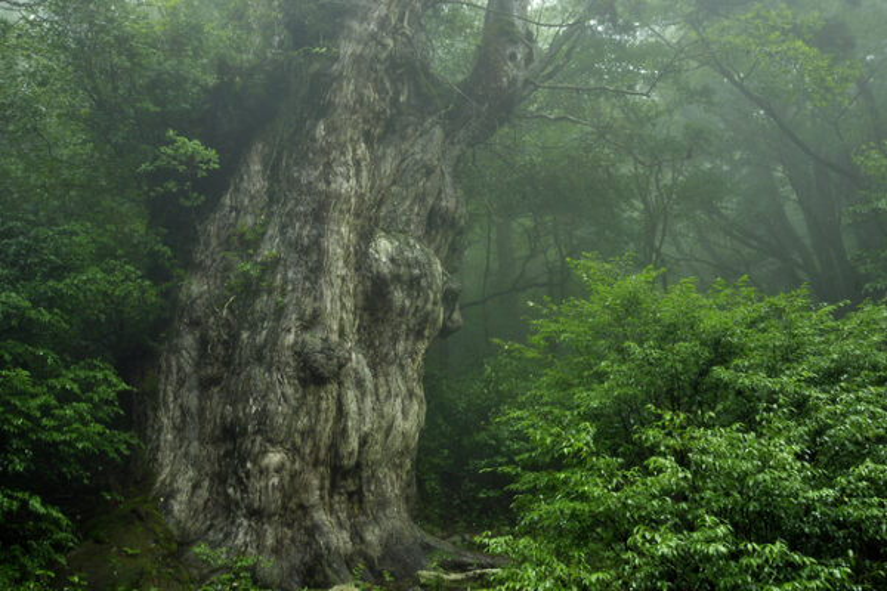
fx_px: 887
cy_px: 296
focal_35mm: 36
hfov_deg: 53.1
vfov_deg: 36.9
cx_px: 444
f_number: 4.5
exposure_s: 1/50
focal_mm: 24
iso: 200
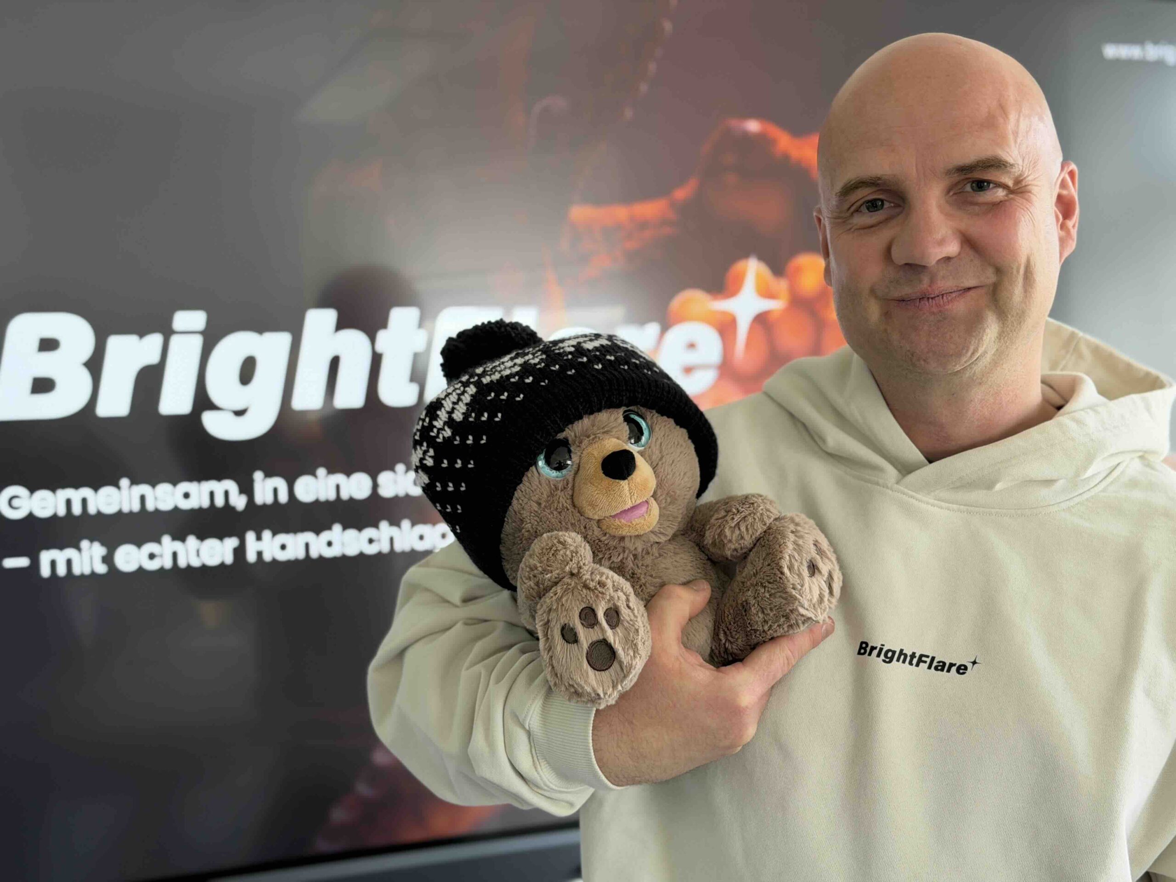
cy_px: 441
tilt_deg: -2.1
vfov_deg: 30.3
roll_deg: +2.0
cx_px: 588
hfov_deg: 39.7
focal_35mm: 48
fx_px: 1631
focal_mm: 6.76
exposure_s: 1/64
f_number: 1.78
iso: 160
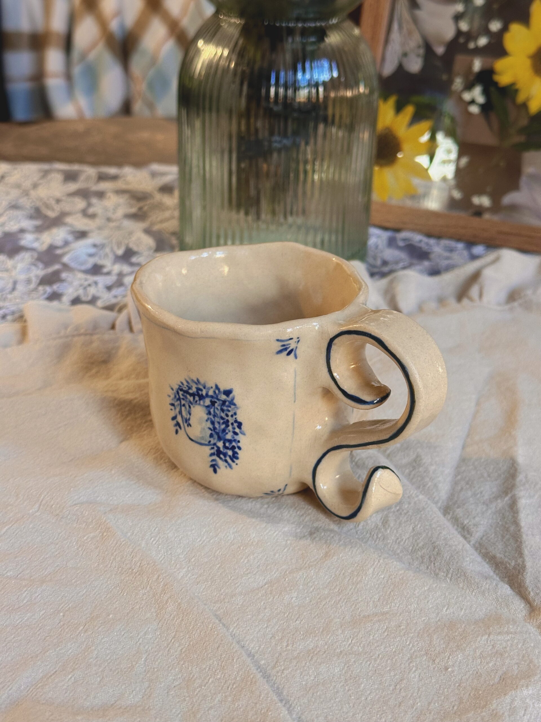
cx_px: 270
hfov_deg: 30.3
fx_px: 1000
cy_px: 361
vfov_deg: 39.7
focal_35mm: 48
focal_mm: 6.86
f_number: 1.78
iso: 250
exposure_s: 1/59
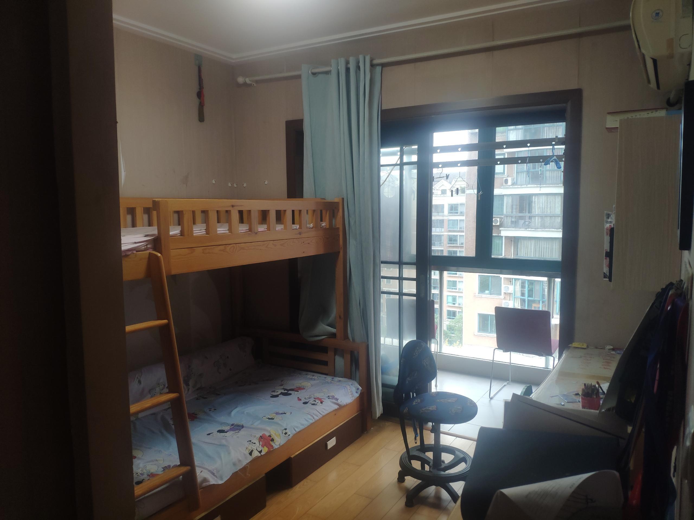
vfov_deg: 63.4
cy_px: 260
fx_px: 421
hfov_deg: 79.0
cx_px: 347
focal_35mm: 21
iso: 365
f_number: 1.8
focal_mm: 4.22
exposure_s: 1/100
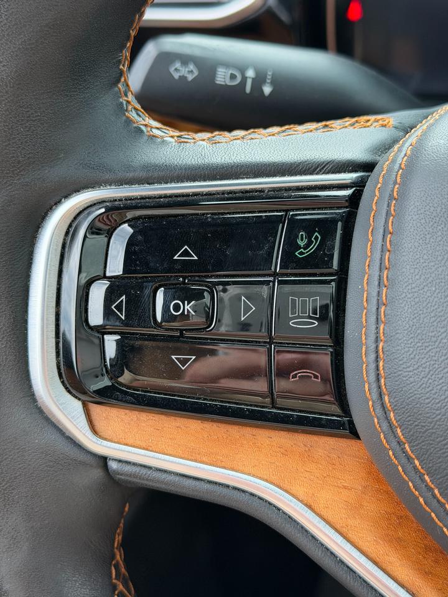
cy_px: 298
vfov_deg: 39.7
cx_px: 224
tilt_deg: -30.7
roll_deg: +6.7
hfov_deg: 30.3
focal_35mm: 48
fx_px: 828
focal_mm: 6.76
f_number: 1.78
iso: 80
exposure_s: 1/120
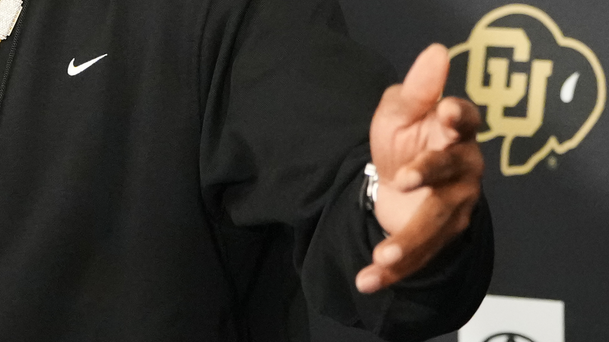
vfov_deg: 2.9
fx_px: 6814
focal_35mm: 422
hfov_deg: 5.1
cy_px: 22
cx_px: -41
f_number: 2
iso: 6400
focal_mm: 83
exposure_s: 1/1000
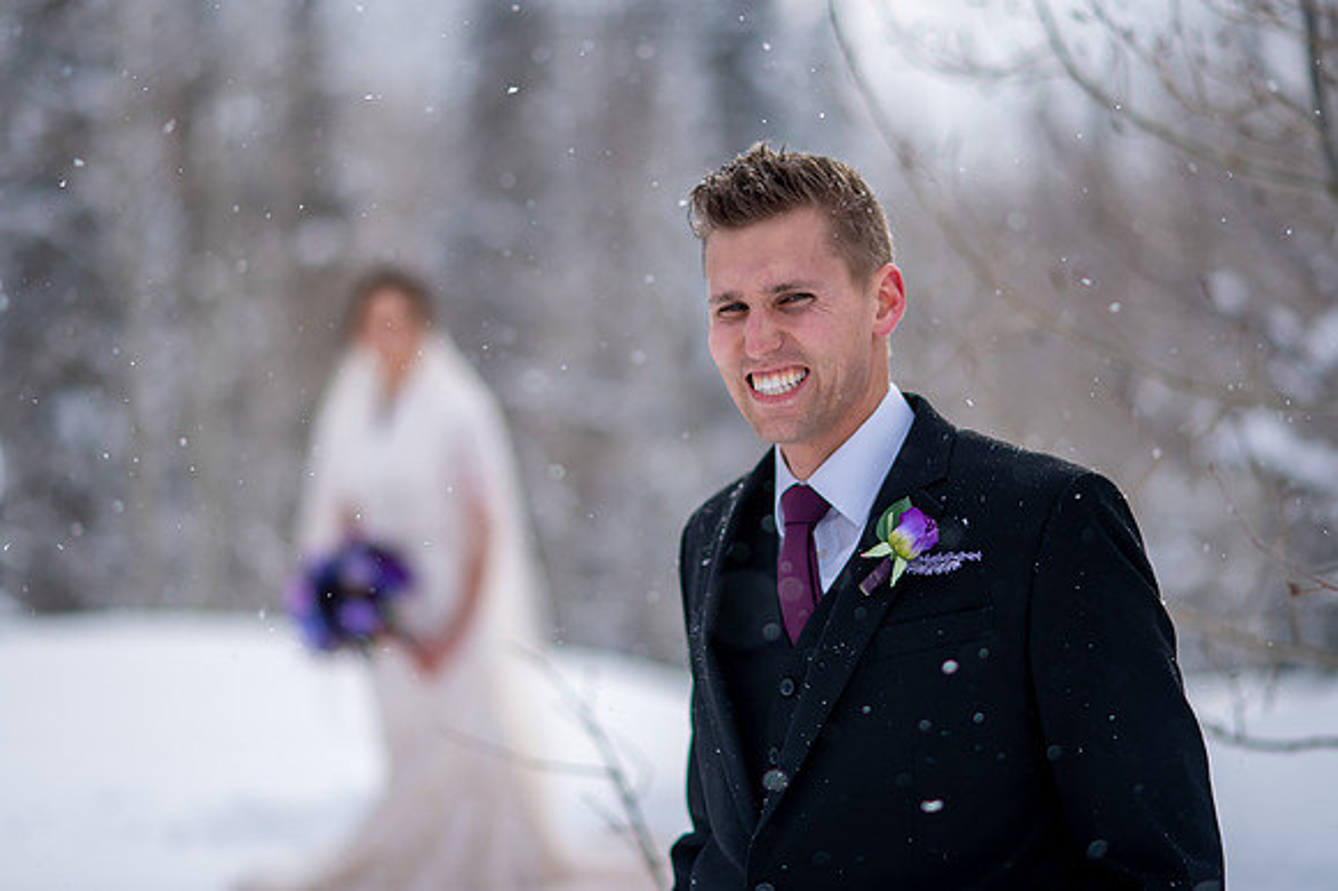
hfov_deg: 18.1
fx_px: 4198
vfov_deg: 12.1
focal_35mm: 113
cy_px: 424
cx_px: 669
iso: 125
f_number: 2
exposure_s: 1/2500
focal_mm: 105
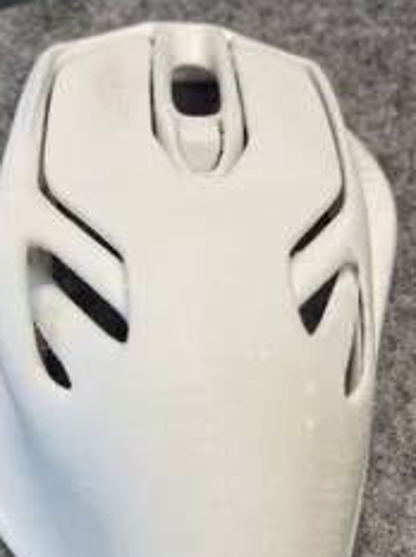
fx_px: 691
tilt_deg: -70.2
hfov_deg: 33.5
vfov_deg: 43.2
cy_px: 380
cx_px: 182
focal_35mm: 43
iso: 64
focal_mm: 5.1
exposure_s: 1/100
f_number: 1.6
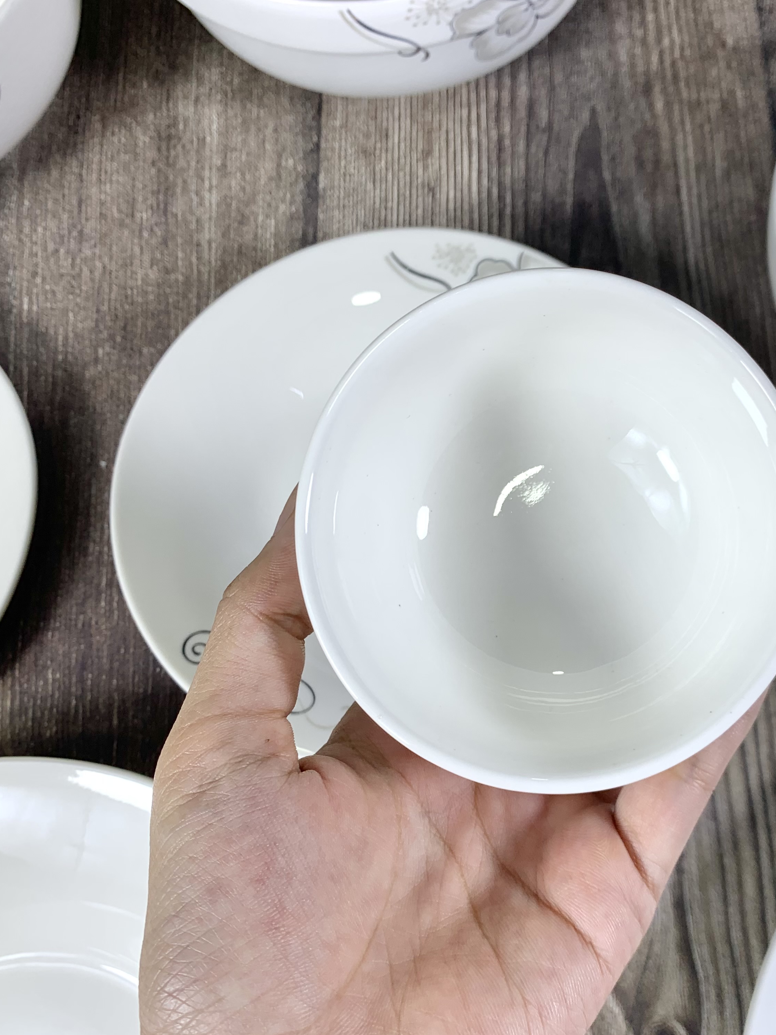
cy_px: 521
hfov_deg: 40.1
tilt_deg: -69.9
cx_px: 527
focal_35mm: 35
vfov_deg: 52.6
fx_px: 1046
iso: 25
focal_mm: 4.25
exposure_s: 1/187
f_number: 1.8
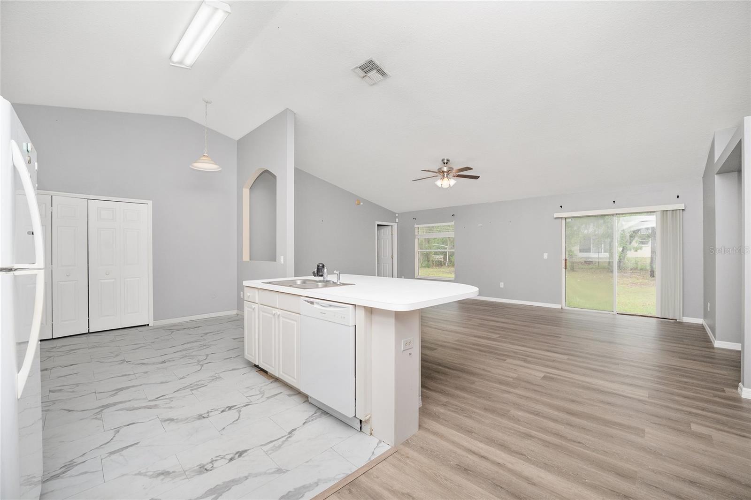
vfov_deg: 81.2
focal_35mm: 14
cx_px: 376
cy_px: 250
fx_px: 292
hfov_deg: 104.3
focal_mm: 14
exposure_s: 1/200
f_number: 7.1
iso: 400
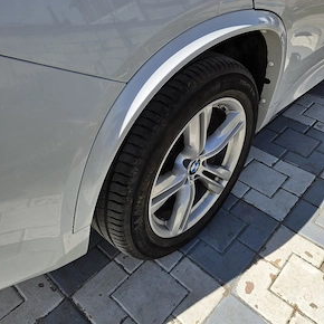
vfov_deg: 57.3
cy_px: 163
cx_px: 158
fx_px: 297
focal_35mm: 28
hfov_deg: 57.3
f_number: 1.8
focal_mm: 5.4
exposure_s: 1/3333
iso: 40
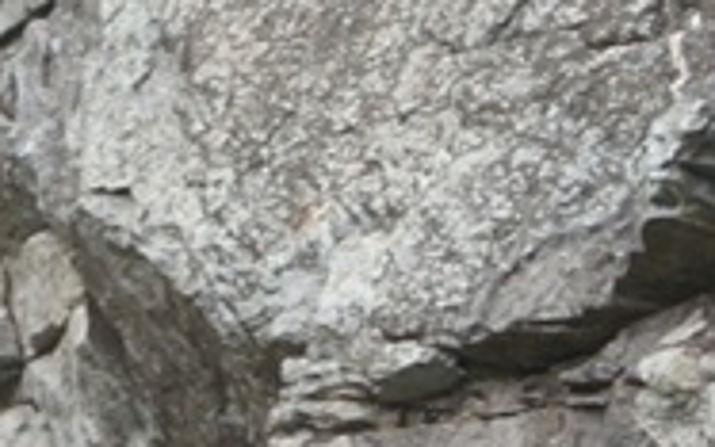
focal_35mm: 225
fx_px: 4377
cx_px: -1109
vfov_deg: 5.8
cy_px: 663
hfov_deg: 8.4
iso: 125
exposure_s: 1/60
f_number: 8
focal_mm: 21
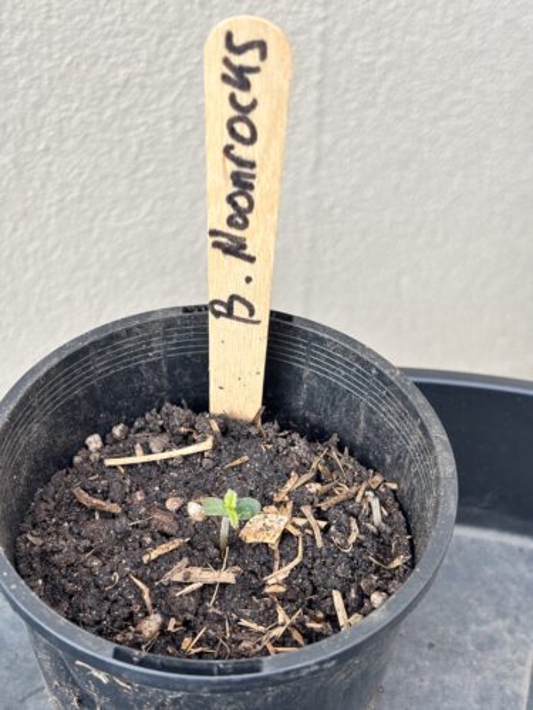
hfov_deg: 28.0
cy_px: 355
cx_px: 266
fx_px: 1068
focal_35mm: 52
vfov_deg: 36.8
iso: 32
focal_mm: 5.96
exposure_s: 1/471
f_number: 1.6
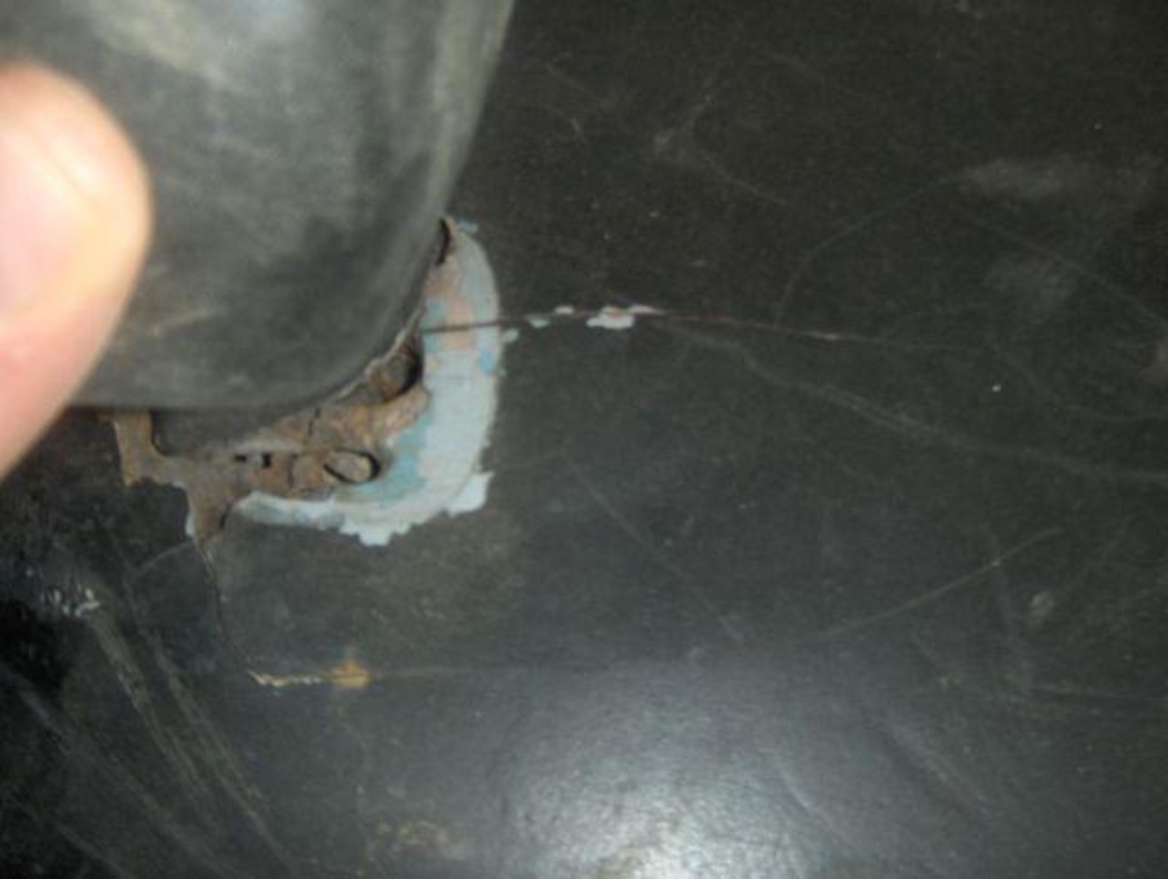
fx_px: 1385
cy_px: 440
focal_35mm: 41
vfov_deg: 35.2
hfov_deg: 45.7
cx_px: 584
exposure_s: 1/60
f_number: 5.09
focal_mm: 6.5
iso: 100
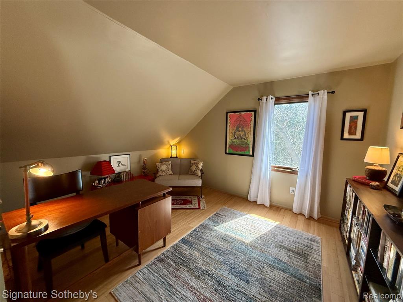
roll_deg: -1.4
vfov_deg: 85.7
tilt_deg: -7.1
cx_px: 202
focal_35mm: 14
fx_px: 163
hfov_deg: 102.1
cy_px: 151
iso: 250
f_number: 2.2
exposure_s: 1/120
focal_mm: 2.22
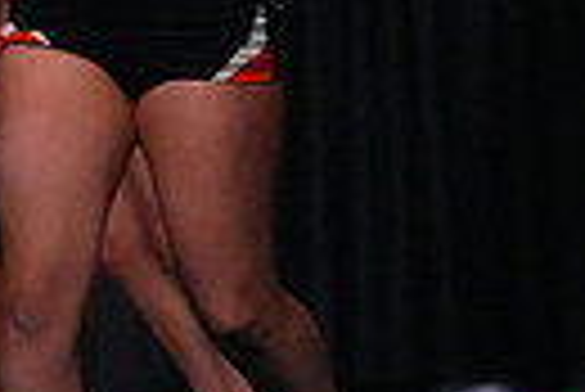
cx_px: -706
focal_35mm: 1048
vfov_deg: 1.3
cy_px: -2
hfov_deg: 2.0
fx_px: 17049
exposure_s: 1/1250
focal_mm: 235
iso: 16000
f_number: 5.6
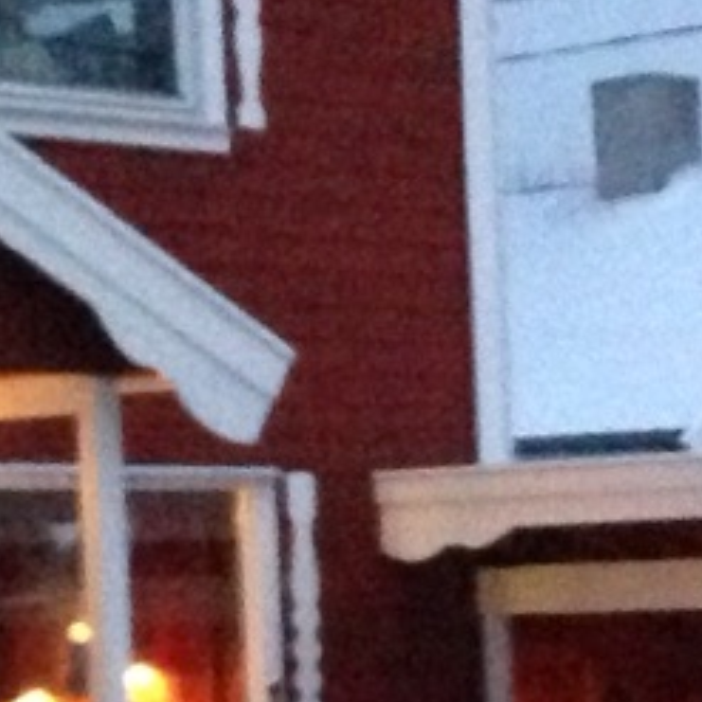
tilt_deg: -4.0
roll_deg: +0.3
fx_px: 4336
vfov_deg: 9.2
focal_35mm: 189
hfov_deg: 9.0
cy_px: 747
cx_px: 1103
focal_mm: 4.12
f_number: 2.4
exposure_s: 1/15
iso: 800
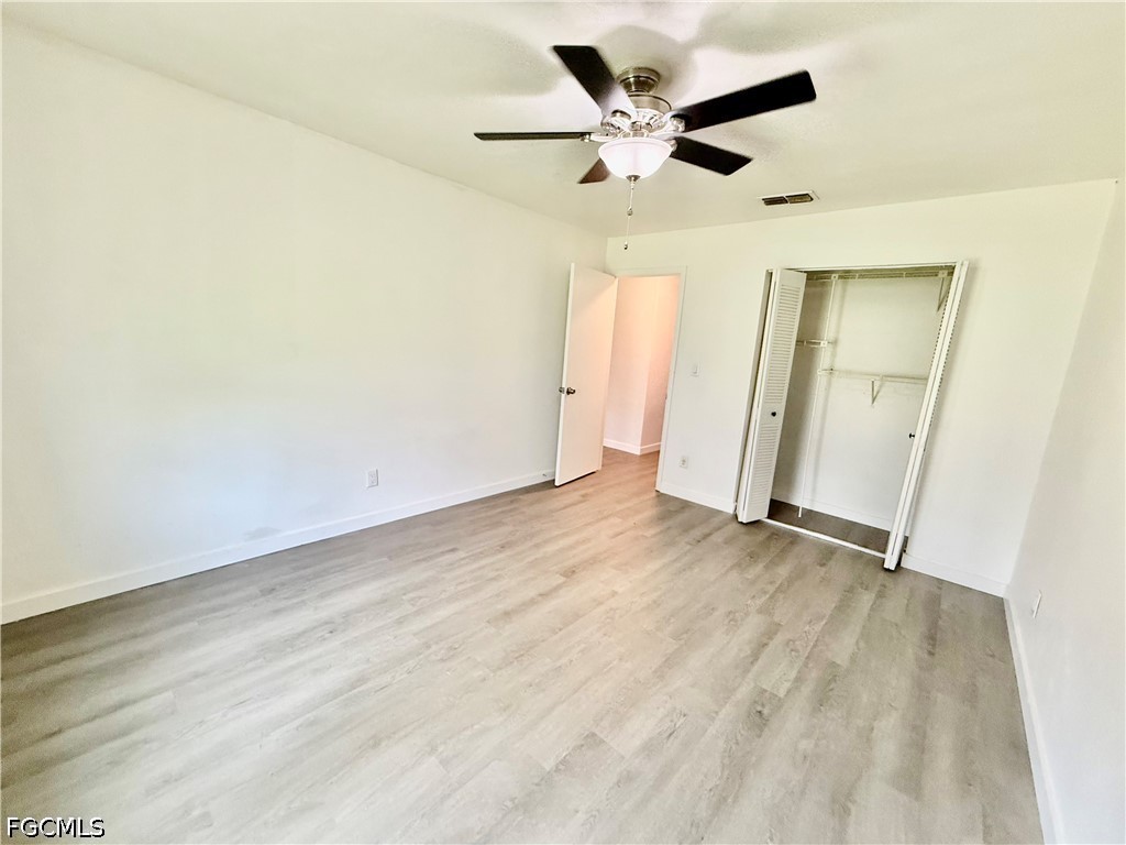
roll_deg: -4.4
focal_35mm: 14
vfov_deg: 85.7
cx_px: 563
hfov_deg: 102.1
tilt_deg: -9.2
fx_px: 455
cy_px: 422
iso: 250
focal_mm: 2.22
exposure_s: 1/120
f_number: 2.2
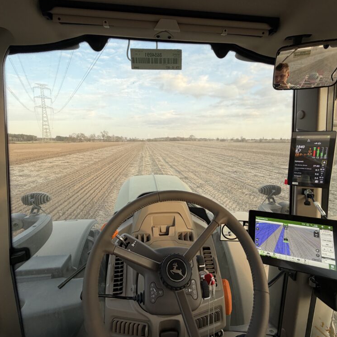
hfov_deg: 84.0
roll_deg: -1.0
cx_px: 170
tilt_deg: -12.5
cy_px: 168
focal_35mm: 17
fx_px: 187
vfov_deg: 84.0
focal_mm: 2.22
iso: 40
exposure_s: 1/220
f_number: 2.2
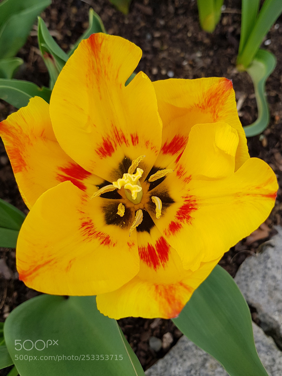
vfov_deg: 67.3
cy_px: 188
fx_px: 282
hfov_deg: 53.1
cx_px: 141
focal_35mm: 26
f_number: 1.7
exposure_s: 1/540
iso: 40
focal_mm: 4.2
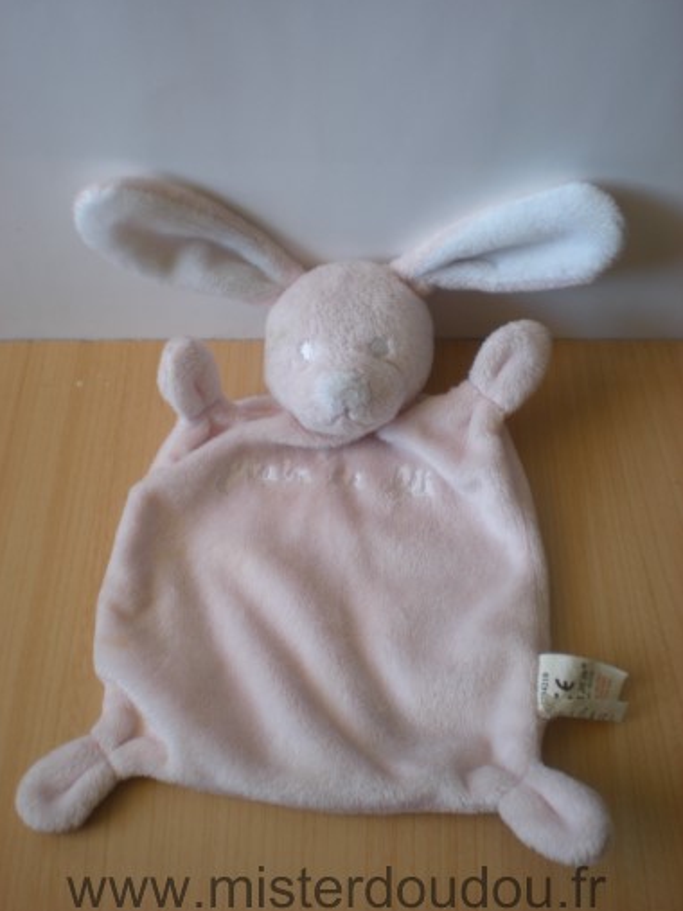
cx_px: 334
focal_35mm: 39
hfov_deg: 36.8
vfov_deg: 47.9
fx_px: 1026
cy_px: 456
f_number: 3.1
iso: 64
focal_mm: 6.3
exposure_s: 1/61.8
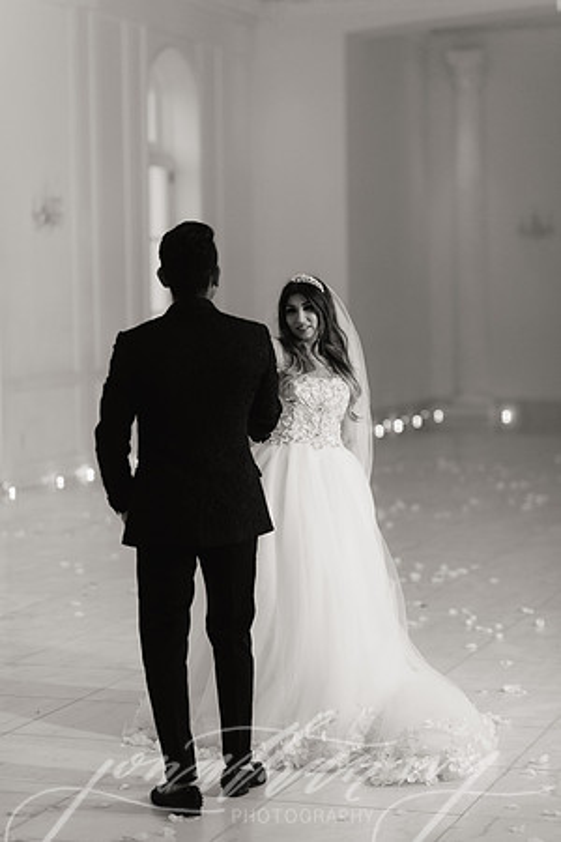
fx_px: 1987
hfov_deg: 16.1
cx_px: 280
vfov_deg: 23.9
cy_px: 421
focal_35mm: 85
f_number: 2
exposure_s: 1/125
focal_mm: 85
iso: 1600
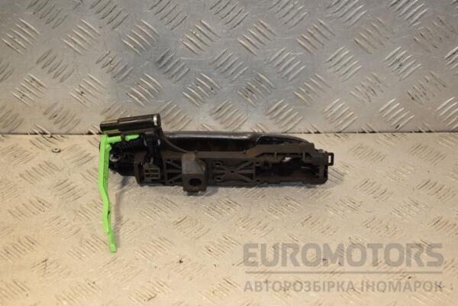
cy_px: 153
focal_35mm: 75
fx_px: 954
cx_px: 229
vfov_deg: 18.2
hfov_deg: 27.0
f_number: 7.1
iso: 800
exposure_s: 1/200
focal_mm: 50
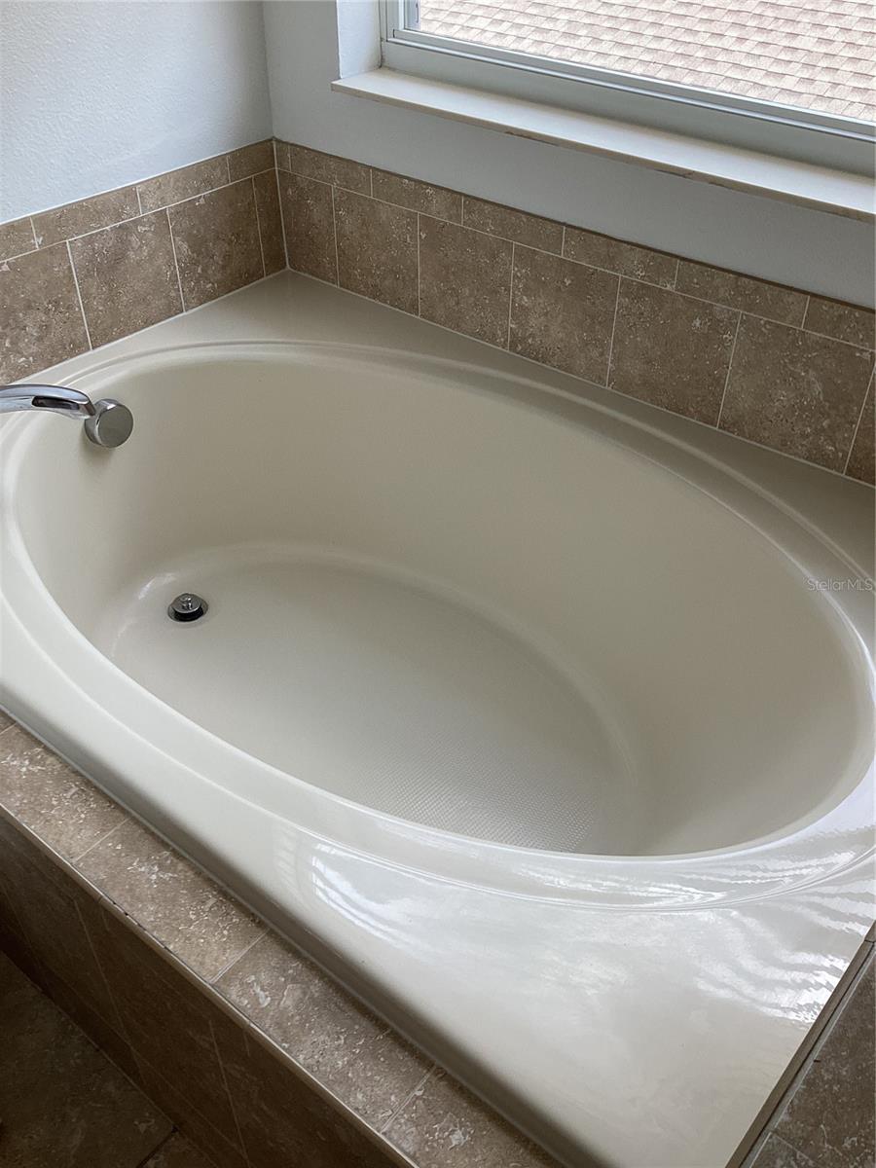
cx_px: 438
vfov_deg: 58.4
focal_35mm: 31
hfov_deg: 45.4
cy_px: 584
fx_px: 1046
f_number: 2.4
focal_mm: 3.3
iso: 32
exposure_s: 1/120
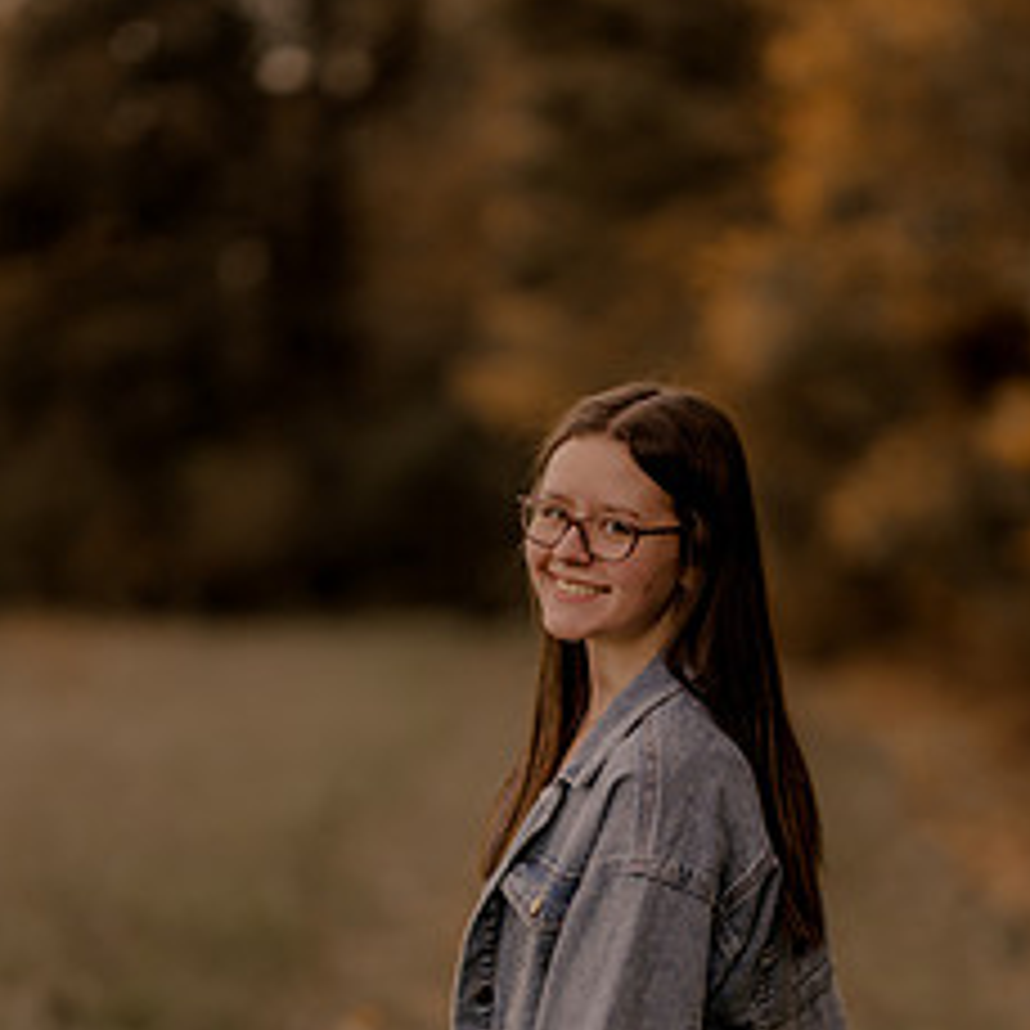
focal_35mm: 142
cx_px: 634
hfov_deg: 12.3
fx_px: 4780
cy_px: 859
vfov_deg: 12.2
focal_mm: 85
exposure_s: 1/2500
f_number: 1.4
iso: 200
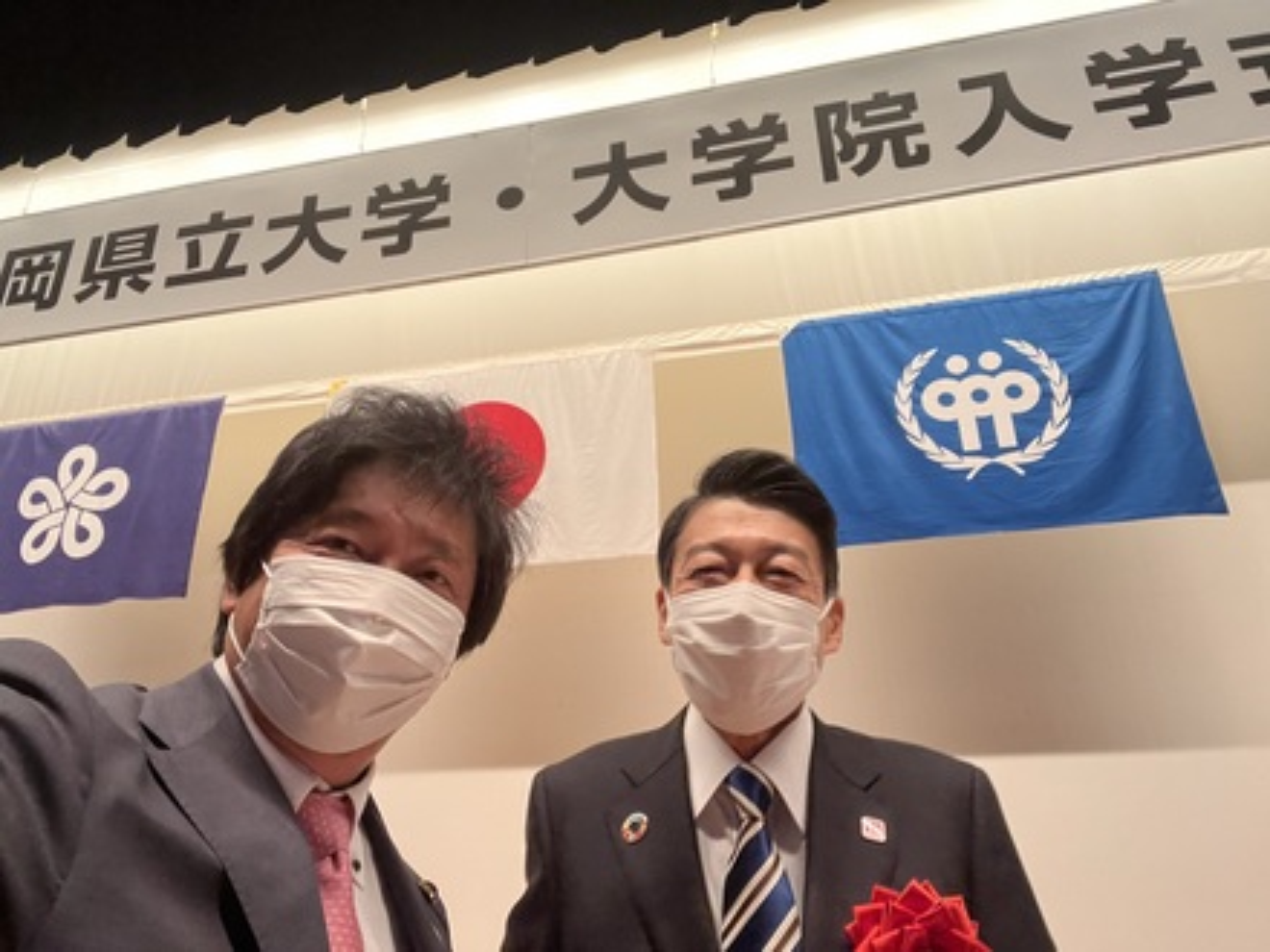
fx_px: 844
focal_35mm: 23
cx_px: 635
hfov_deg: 73.9
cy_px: 476
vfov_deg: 58.9
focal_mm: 2.71
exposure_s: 1/60
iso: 250
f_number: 2.2
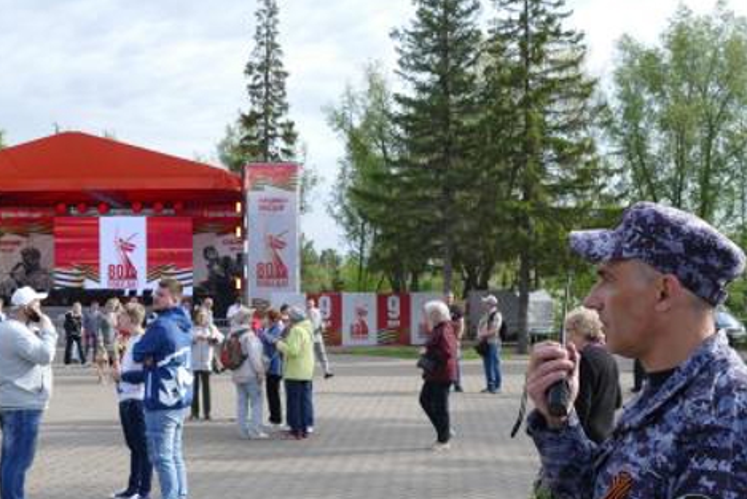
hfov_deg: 40.9
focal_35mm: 48
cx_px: 296
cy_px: 281
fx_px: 996
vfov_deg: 28.1
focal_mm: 10.85
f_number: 3
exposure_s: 1/1300
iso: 125
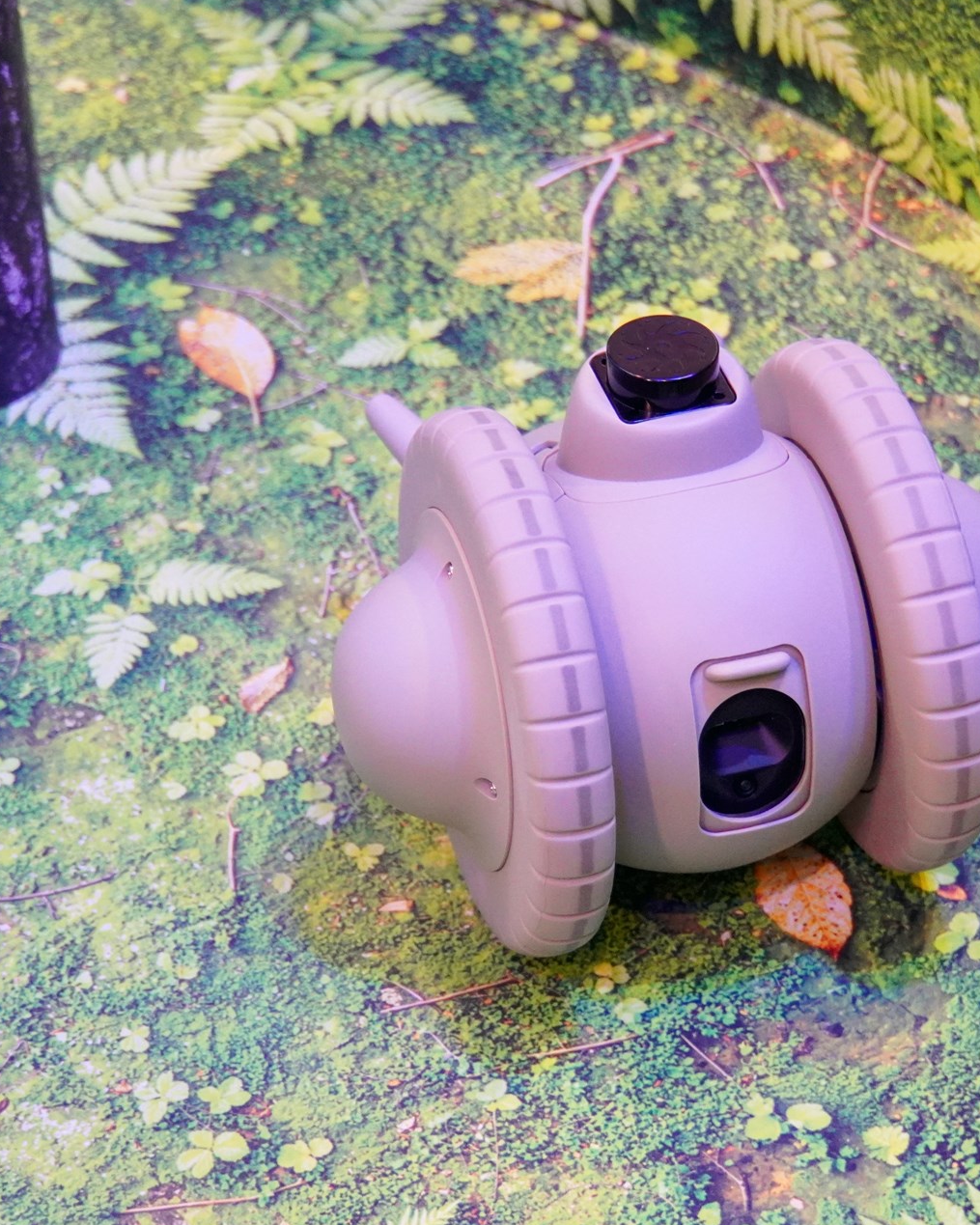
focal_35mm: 98
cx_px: 558
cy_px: 610
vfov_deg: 19.6
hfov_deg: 15.7
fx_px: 3553
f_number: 5
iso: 2000
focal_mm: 46
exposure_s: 1/100
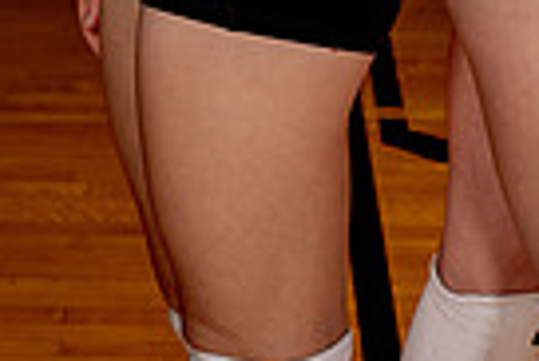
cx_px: 392
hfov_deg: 10.4
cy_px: -472
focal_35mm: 198
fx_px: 2968
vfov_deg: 6.6
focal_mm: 60
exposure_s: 1/250
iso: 100
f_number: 5.6
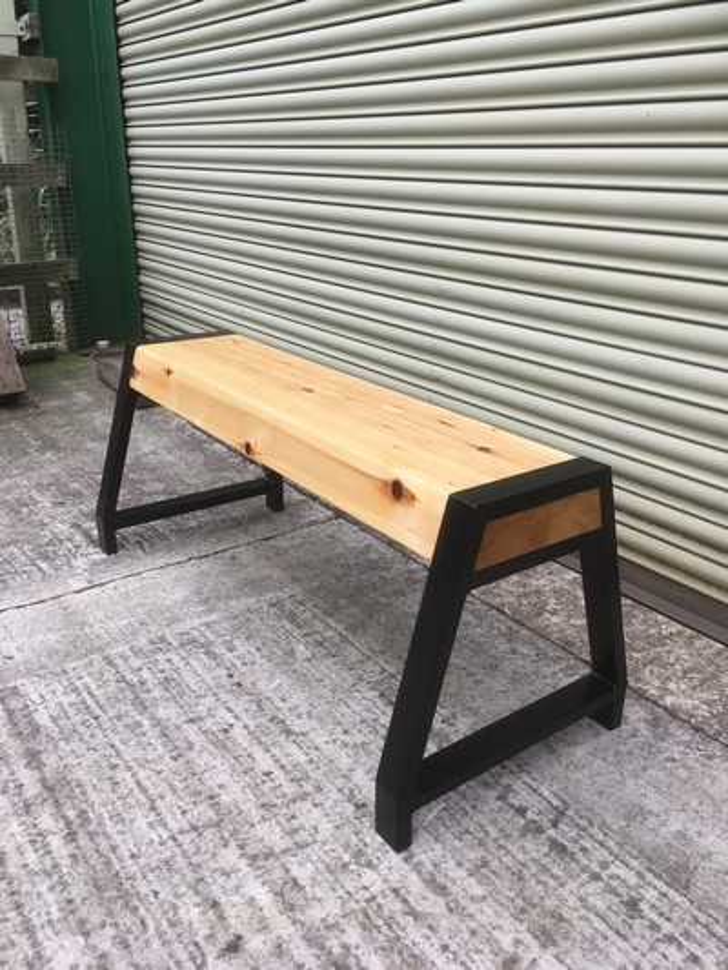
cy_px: 485
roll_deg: -1.7
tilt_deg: -22.3
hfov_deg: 48.2
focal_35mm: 29
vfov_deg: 61.6
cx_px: 364
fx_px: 813
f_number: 2.2
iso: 32
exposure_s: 1/100
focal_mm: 4.15
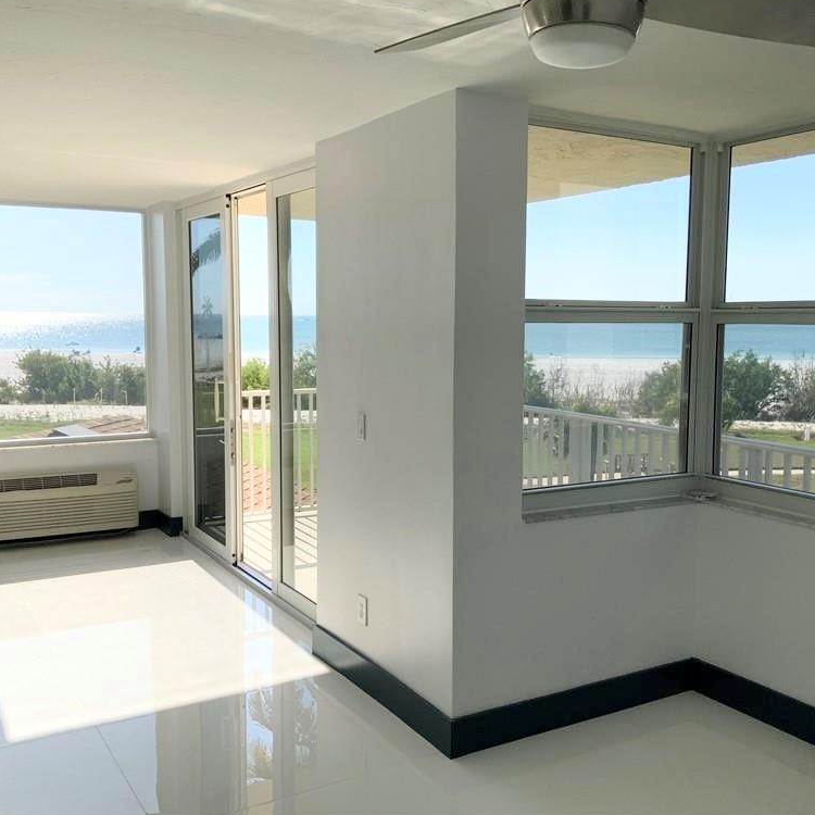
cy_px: 402
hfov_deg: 47.2
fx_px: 932
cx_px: 432
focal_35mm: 35
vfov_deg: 47.2
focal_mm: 3
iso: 16
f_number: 1.8
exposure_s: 1/620
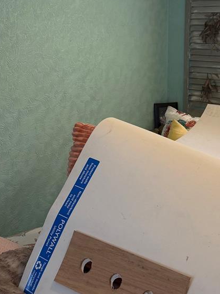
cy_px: 109
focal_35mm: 66
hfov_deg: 22.2
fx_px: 559
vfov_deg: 29.3
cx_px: 136
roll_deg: -0.2
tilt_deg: -9.3
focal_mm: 6.76
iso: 125
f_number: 1.78
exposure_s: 1/60
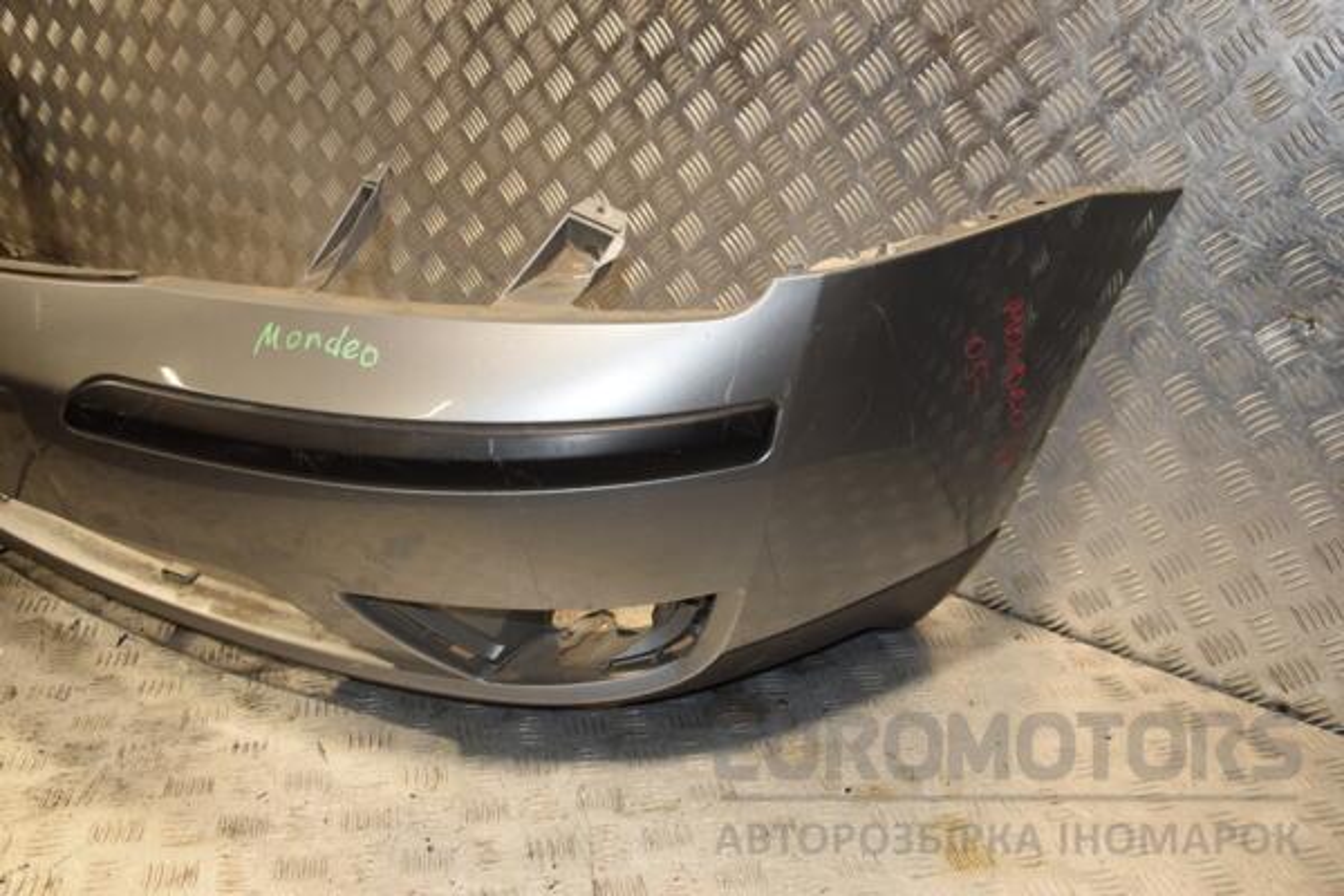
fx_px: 1176
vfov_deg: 41.7
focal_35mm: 32
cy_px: 448
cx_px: 672
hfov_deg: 59.5
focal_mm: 21
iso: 800
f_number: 5.6
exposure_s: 1/200
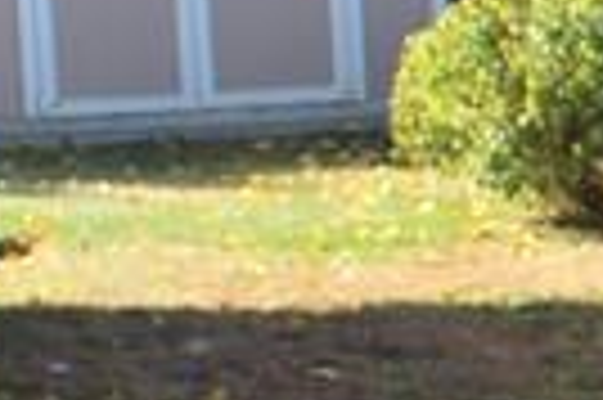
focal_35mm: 207
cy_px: 461
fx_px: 3463
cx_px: 1660
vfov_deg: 6.6
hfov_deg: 8.6
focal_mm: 18
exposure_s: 1/160
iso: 100
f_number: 6.3
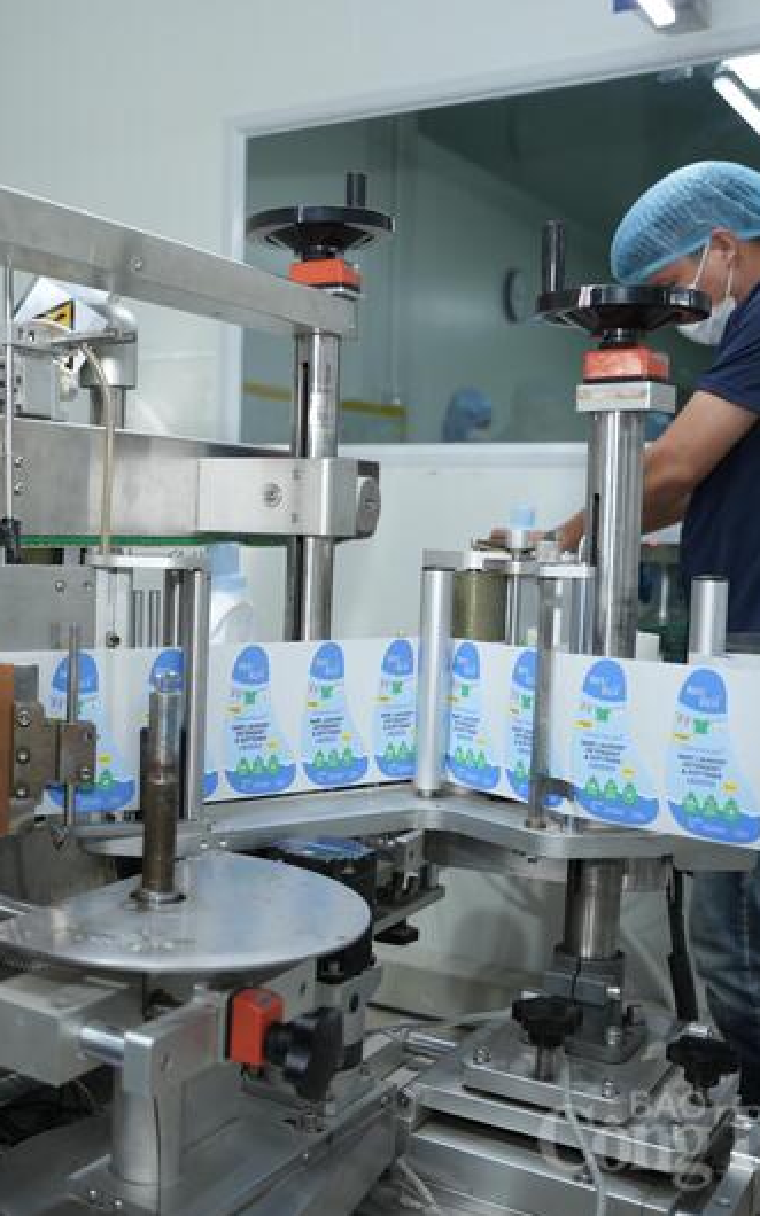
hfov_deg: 30.4
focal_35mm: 40
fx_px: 1342
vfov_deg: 48.8
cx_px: 87
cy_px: 609
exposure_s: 1/125
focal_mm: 26.3
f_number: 2.8
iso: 320
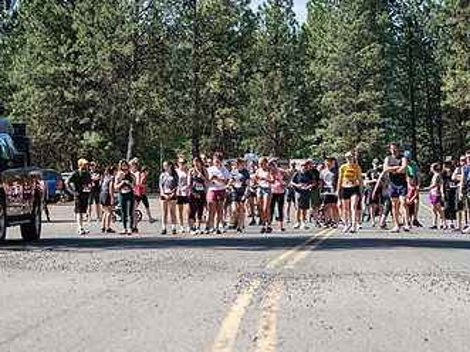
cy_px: 229
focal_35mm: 118
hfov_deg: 16.7
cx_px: 240
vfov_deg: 12.5
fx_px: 1602
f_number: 4
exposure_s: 1/500
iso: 100
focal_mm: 70
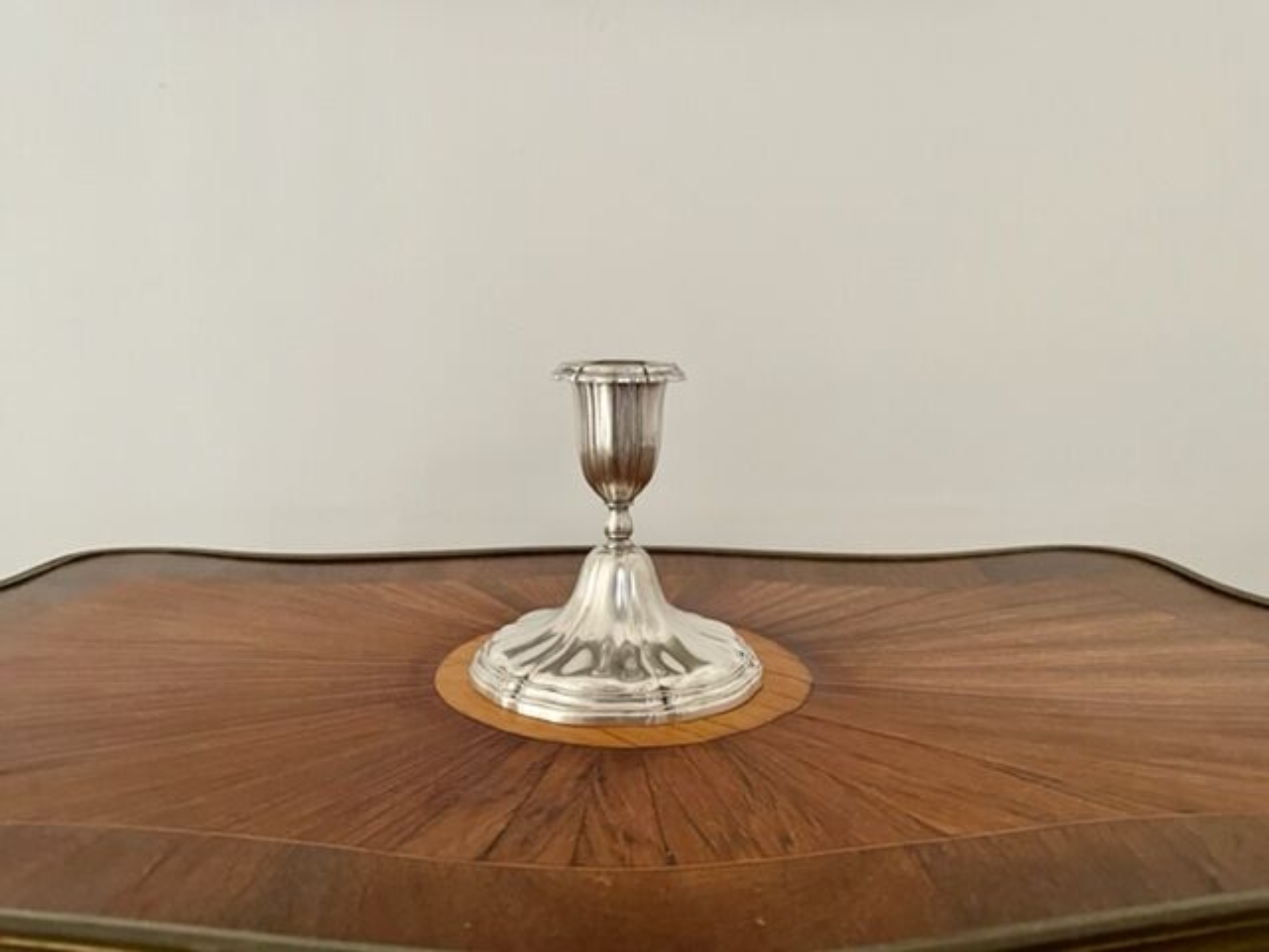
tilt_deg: -9.7
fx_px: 953
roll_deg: -0.8
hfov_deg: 67.3
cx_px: 634
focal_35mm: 26
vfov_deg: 53.1
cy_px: 476
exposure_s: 1/52
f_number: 1.6
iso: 500
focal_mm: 4.2
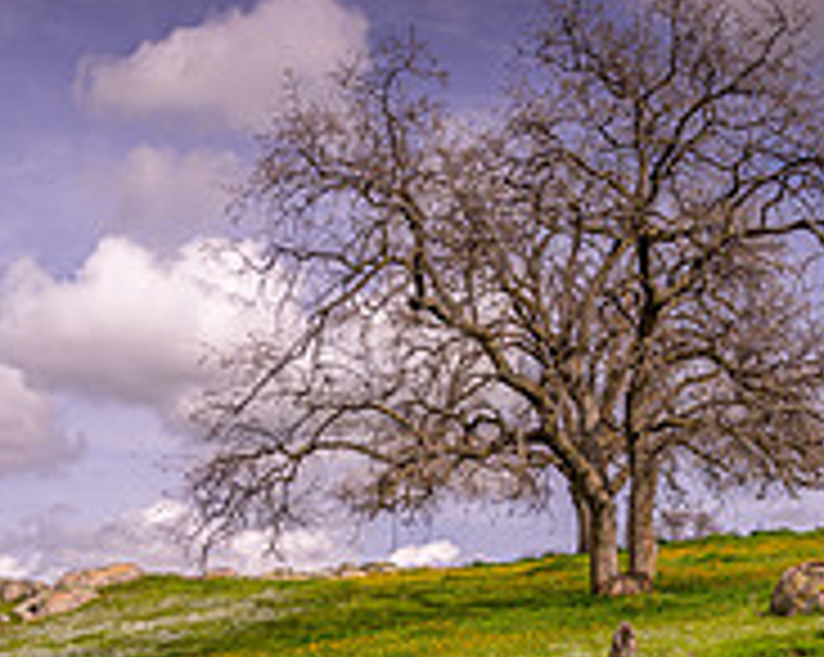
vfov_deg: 18.3
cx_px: 711
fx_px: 1998
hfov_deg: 22.8
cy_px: 623
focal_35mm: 82
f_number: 8
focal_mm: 27.5
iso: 64
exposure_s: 1/100
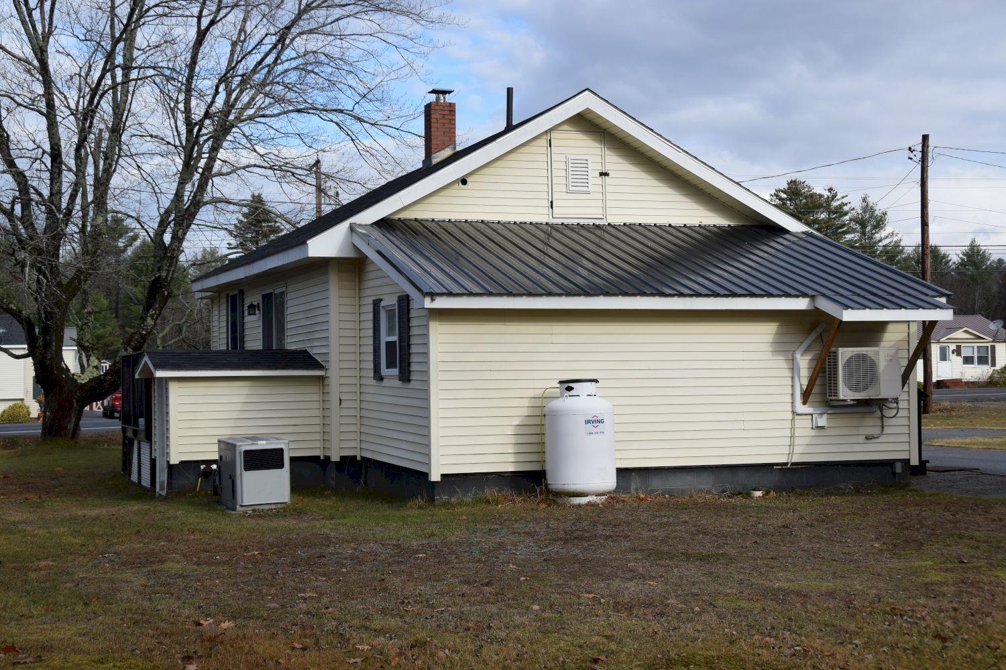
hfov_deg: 37.9
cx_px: 503
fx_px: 1467
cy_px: 335
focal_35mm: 52
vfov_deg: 25.8
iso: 200
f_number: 9
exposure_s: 1/320
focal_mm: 35
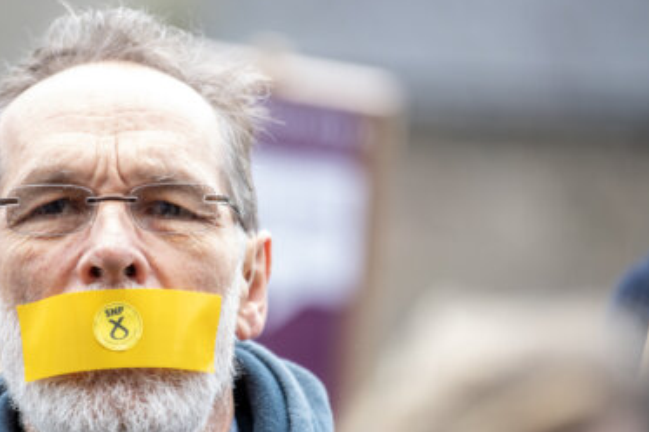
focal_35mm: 322
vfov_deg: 4.3
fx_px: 5800
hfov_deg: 6.4
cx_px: 223
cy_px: 270
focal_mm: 200
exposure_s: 1/500
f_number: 2.8
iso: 1000
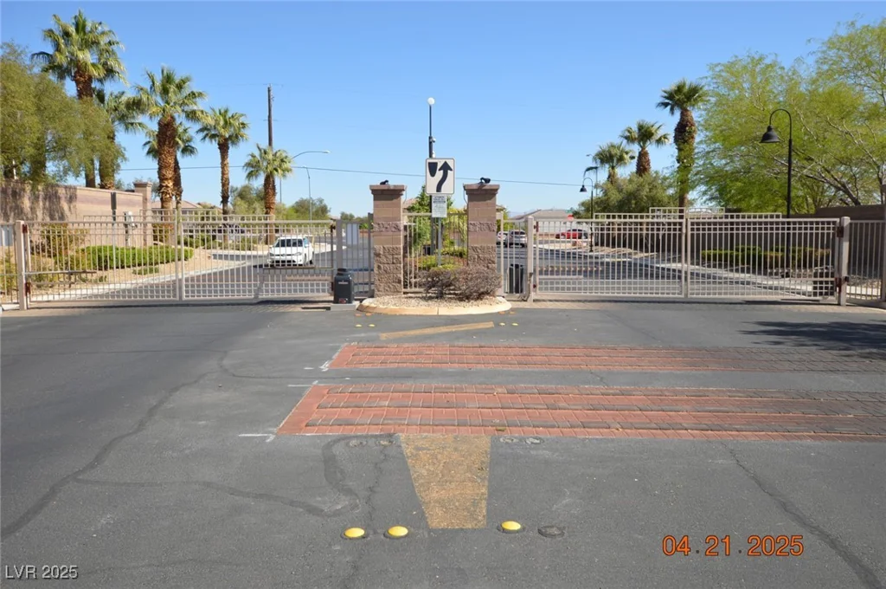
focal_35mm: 30
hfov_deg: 62.0
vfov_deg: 43.5
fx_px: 737
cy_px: 294
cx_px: 443
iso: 100
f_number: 9
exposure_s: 1/200
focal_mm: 20
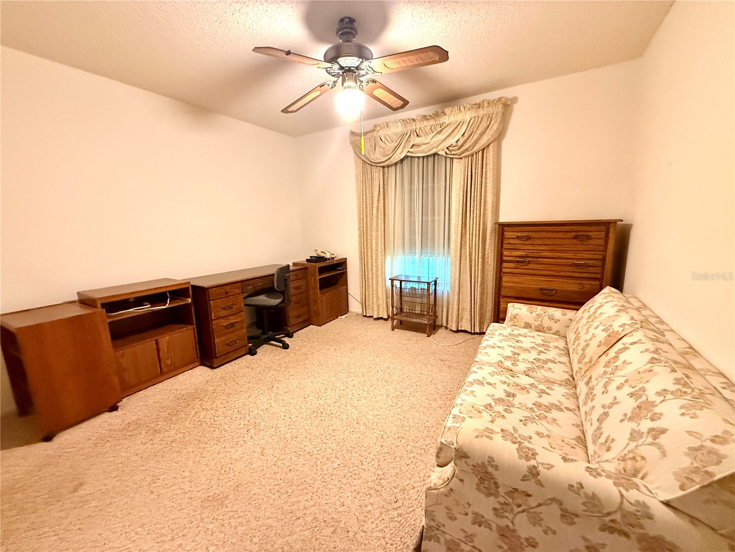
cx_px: 368
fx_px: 297
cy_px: 276
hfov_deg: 102.1
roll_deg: +3.3
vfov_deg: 85.7
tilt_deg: -9.6
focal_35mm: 14
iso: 800
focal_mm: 2.22
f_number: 2.2
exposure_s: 1/60
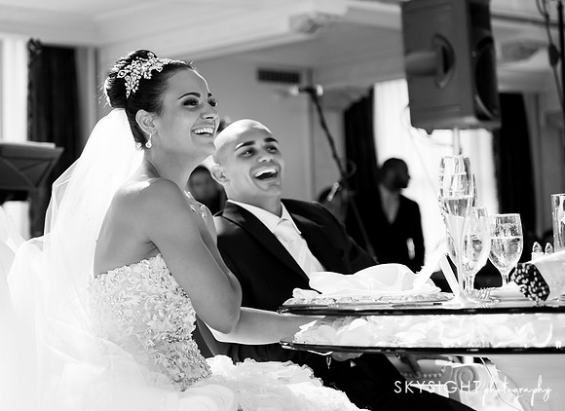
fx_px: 1600
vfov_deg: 14.6
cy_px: 166
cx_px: 161
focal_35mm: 99
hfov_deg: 19.9
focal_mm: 70
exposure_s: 1/60
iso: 1250
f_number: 2.8
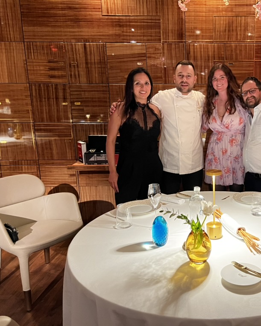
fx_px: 328
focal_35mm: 34
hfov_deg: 41.3
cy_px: 163
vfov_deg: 52.8
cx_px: 212
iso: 640
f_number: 1.5
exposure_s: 1/32
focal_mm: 5.7
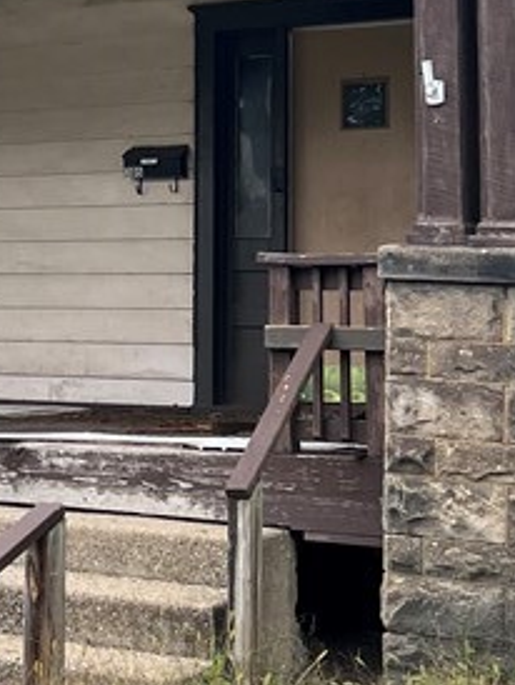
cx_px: 2
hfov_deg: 15.0
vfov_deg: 19.9
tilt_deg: +9.6
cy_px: 88
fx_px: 1921
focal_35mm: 97
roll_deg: -1.2
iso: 50
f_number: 1.5
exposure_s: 1/418
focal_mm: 5.7
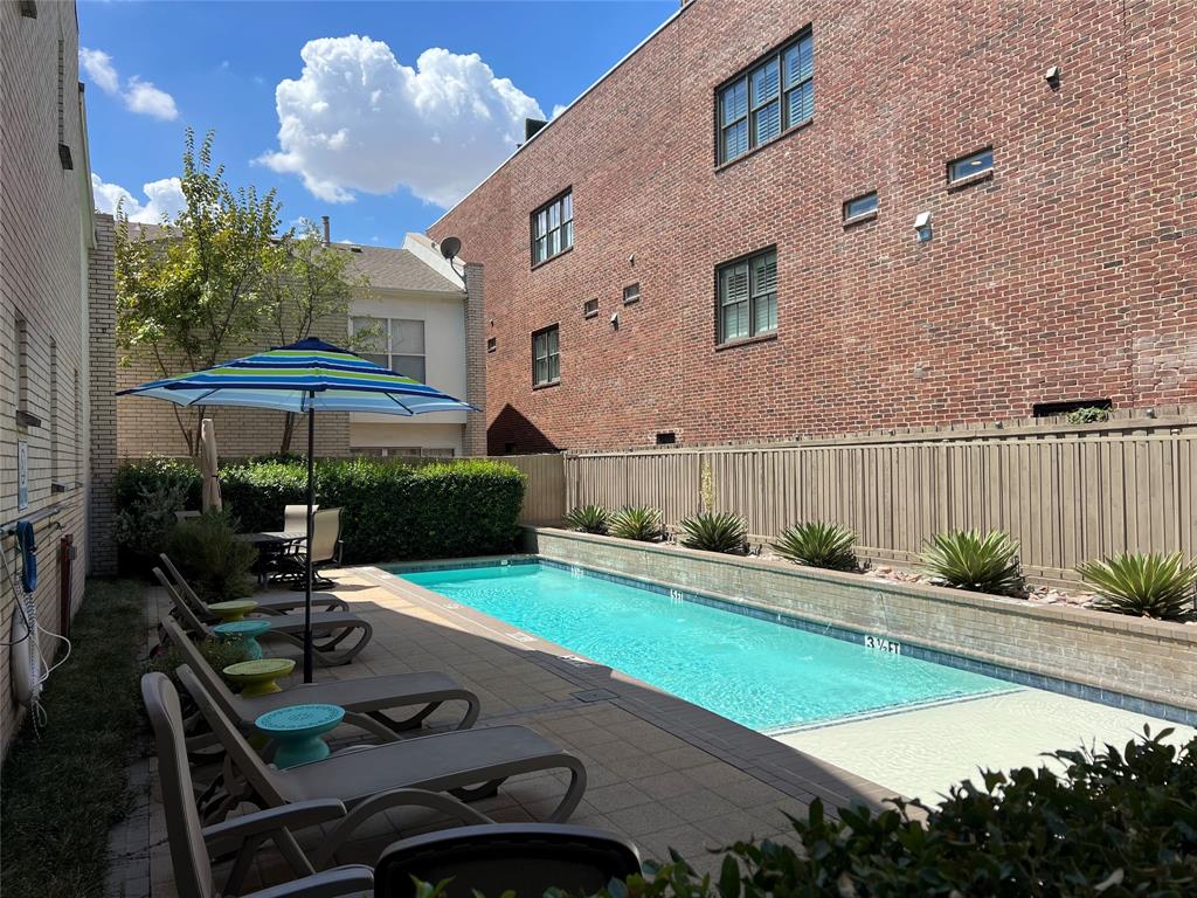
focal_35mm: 26
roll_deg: +1.5
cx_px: 598
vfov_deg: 53.1
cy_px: 449
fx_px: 899
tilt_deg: +0.3
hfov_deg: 67.3
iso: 50
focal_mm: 5.7
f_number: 1.5
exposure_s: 1/4115
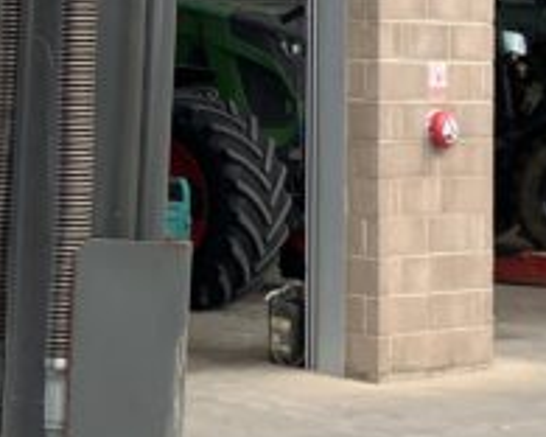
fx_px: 2408
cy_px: 67
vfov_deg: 10.3
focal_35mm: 149
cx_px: -50
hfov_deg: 12.7
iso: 16
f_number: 1.8
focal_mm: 3
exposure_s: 1/728
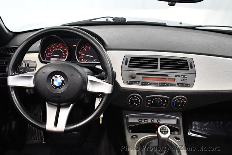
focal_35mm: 44
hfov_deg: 44.5
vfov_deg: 30.6
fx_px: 284
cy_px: 78
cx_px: 116
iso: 3200
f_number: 3.8
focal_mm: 22
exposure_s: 1/125
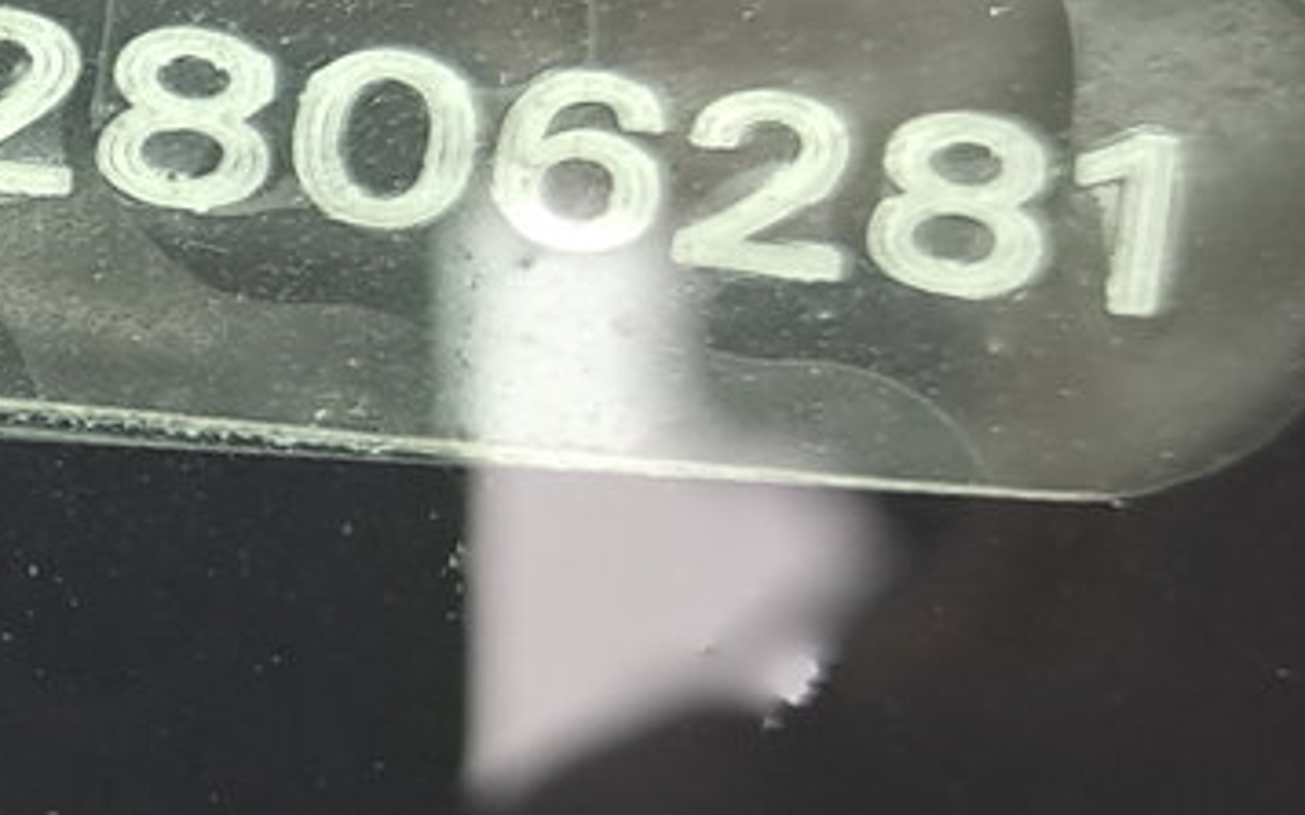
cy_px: 373
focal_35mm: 114
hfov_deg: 16.6
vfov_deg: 11.5
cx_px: -669
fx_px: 4054
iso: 70
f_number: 1.8
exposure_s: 1/50
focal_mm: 5.23
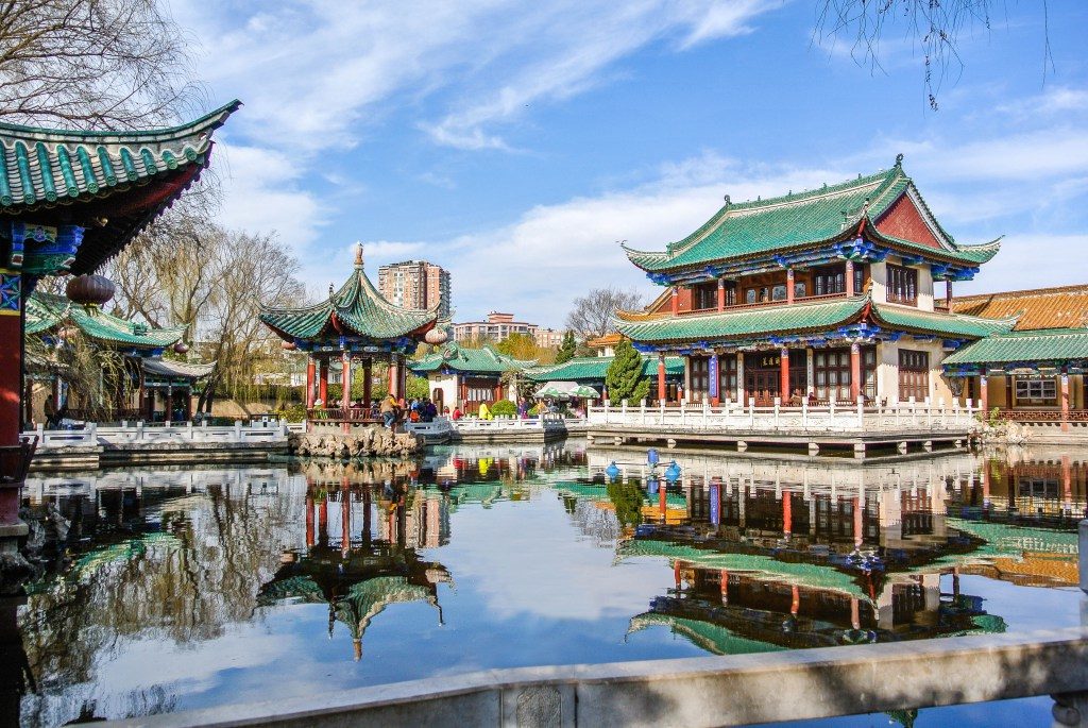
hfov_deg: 65.4
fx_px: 847
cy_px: 364
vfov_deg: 46.5
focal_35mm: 28
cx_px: 544
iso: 100
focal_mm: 10.7
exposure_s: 1/320
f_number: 5
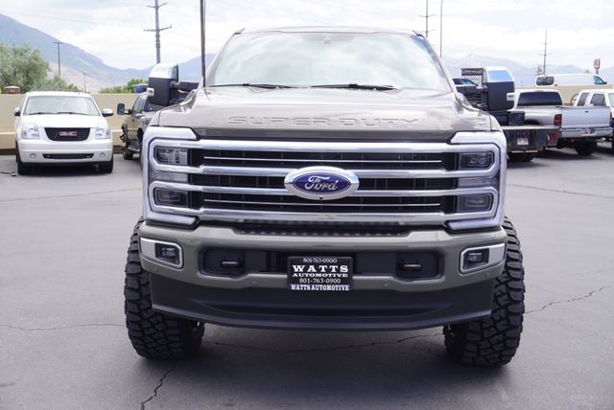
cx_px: 307
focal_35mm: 40
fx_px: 691
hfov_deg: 47.9
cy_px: 205
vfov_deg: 33.1
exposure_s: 1/100
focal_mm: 27
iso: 100
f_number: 8
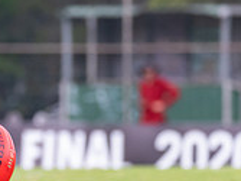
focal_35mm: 1199
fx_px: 8342
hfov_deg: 1.7
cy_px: 79
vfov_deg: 1.2
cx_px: -111
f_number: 6.3
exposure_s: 1/400
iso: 1250
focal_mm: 350
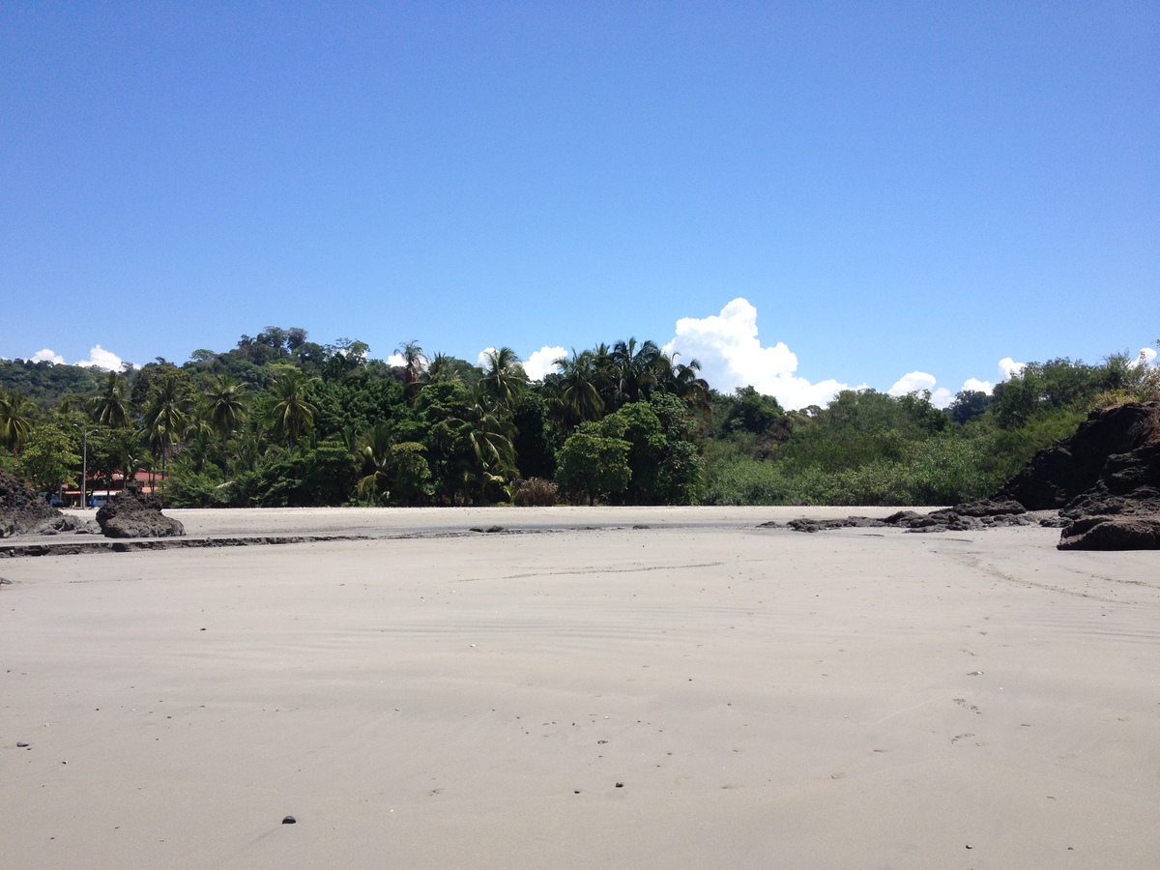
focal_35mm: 35
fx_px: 1173
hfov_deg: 52.6
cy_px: 435
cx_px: 580
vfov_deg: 40.7
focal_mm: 4.28
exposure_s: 1/2123
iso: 50
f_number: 2.4
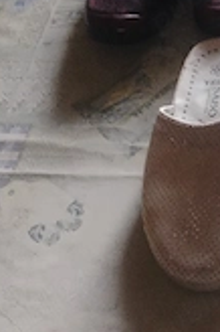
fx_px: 652
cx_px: 256
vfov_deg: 28.5
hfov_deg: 18.3
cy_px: 162
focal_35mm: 71
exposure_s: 1/50
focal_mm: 4.26
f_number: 1.8
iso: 925
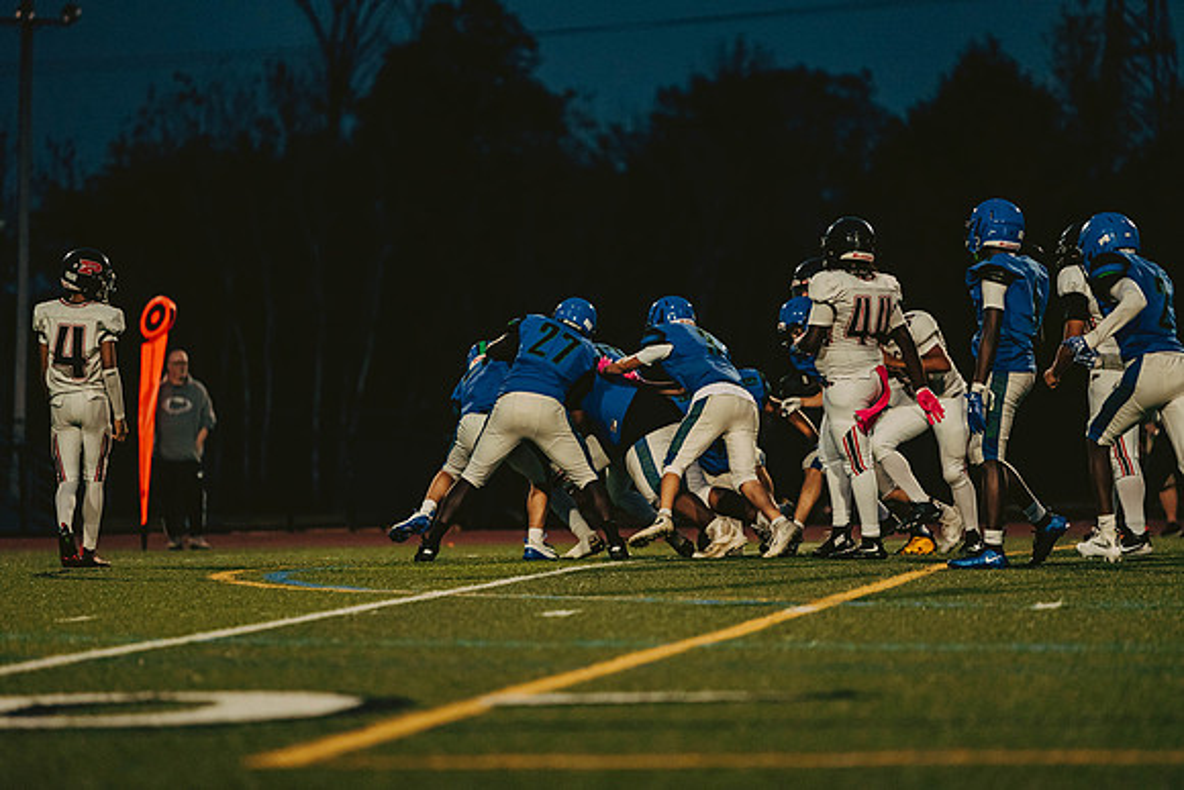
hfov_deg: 10.0
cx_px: 592
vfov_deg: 6.7
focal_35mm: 205
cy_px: 395
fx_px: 6738
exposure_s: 1/1250
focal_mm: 200
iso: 1600
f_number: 2.8
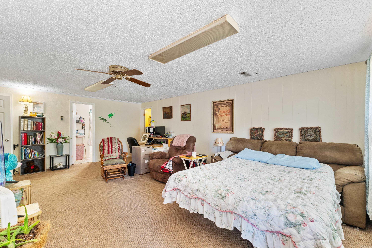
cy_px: 124
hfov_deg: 100.4
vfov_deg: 77.3
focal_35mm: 15
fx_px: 155
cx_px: 186
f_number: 7.1
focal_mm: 10
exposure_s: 1/2
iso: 500
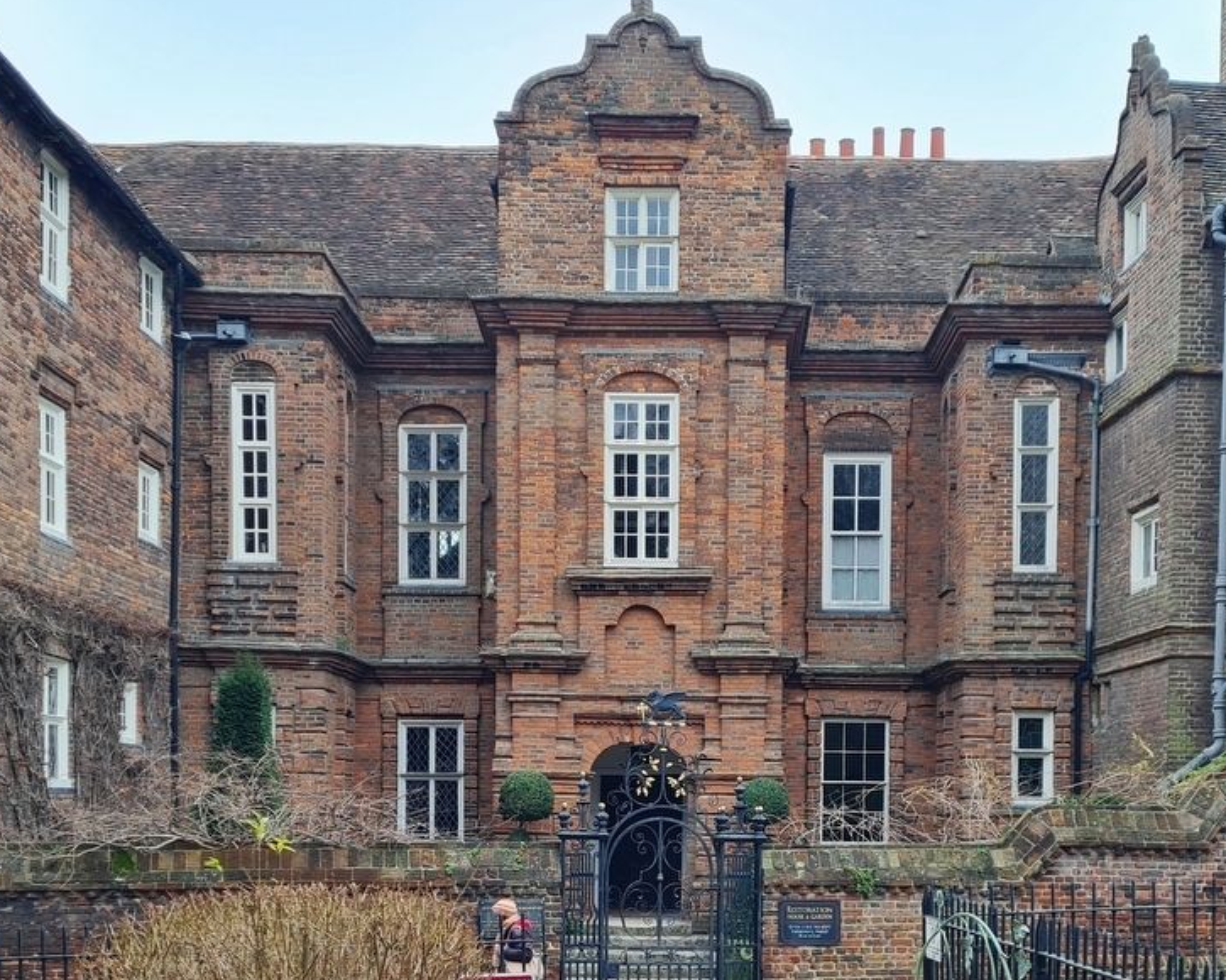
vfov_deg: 51.5
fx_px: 1016
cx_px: 599
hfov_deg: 62.2
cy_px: 495
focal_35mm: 28
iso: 50
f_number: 1.8
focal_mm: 5.4
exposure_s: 1/200
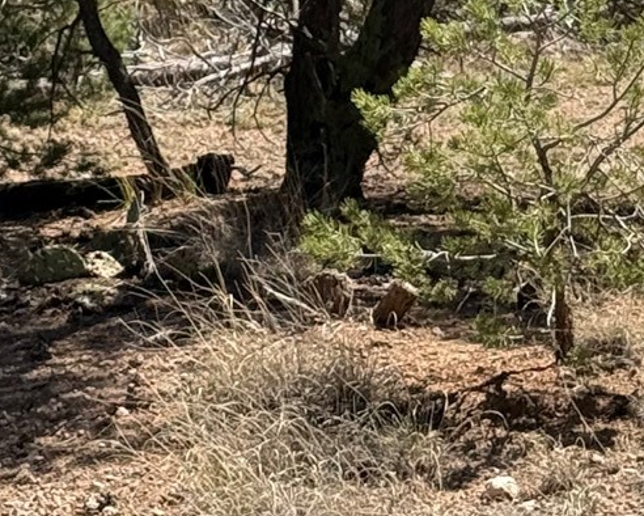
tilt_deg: +1.0
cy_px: -444
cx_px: 220
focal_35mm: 195
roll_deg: +3.1
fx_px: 3718
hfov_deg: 9.9
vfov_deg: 7.7
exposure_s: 1/3891
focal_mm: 6.76
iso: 80
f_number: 1.78
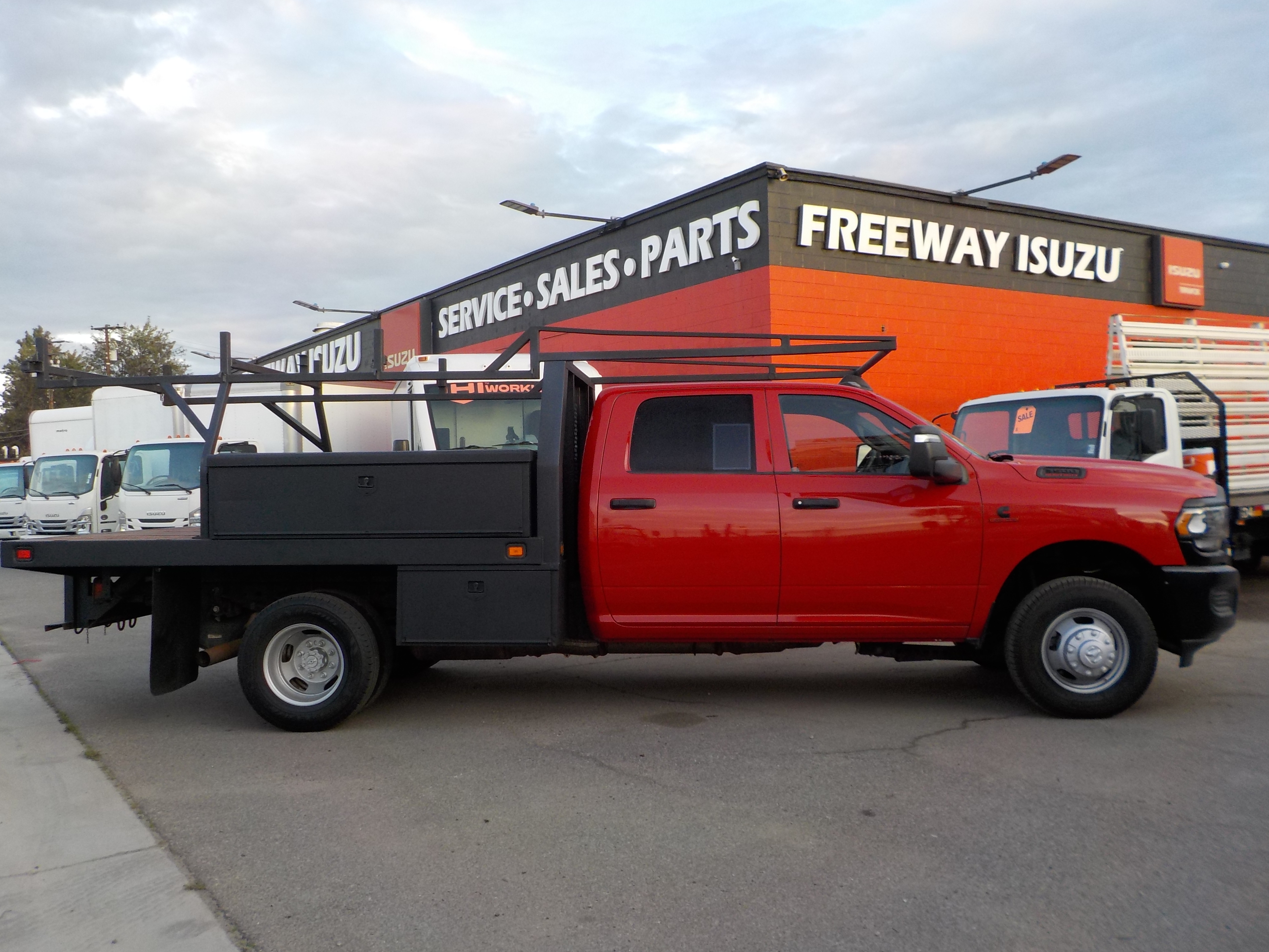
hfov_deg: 60.0
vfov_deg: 46.8
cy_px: 476
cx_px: 634
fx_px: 1100
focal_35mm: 30
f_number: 3.3
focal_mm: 4.1
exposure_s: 1/125
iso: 125
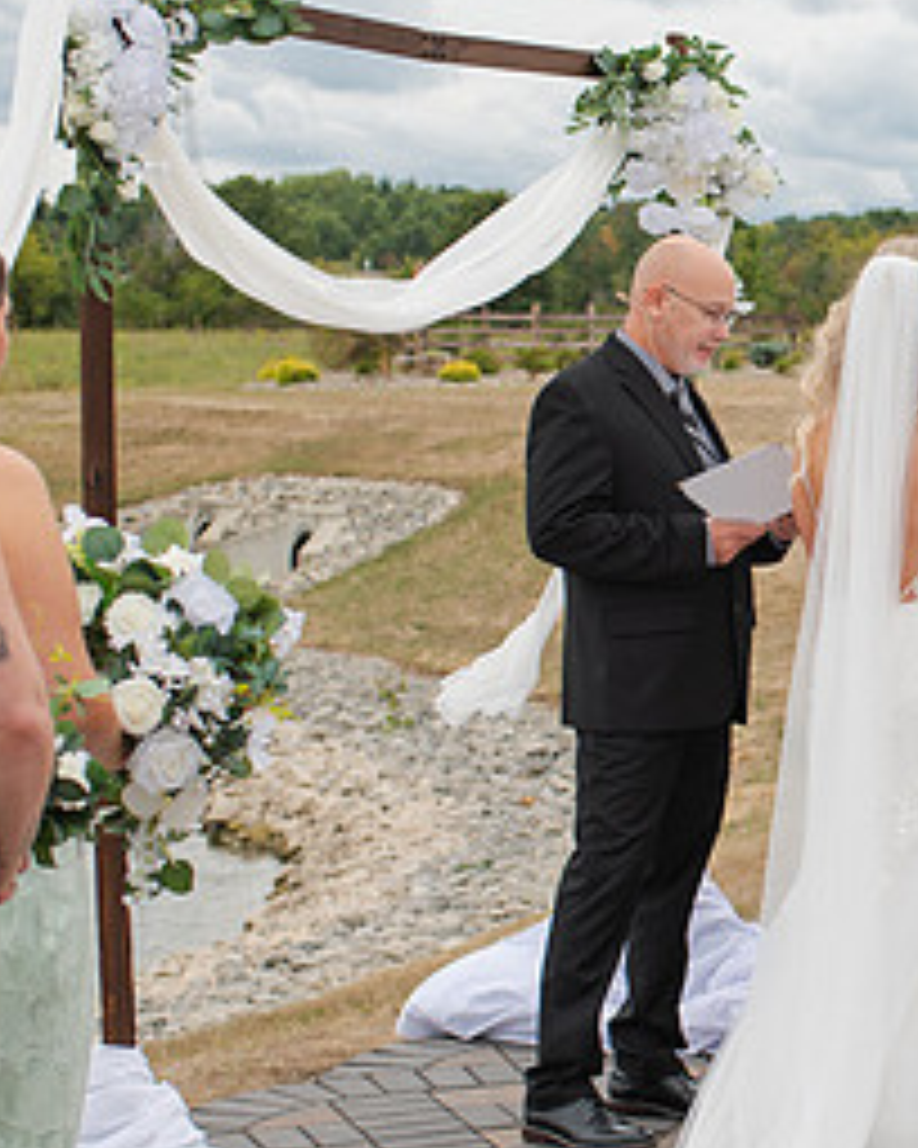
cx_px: 1066
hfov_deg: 15.2
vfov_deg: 19.6
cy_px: 546
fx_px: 3328
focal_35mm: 98
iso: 100
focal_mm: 35
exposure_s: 1/800
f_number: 3.5
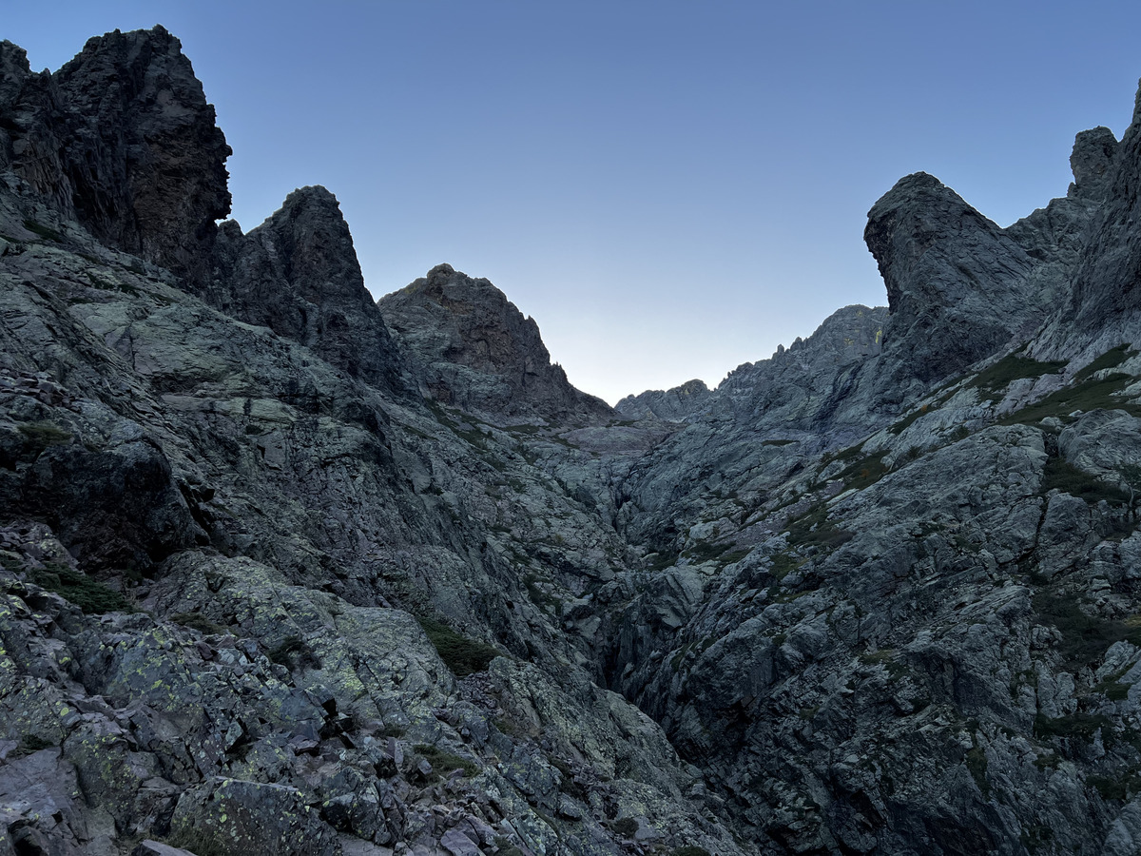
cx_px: 570
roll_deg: -1.0
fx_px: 857
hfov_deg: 67.3
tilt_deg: +21.8
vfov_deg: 53.1
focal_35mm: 26
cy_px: 428
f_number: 1.5
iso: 50
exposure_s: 1/894
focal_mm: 5.7
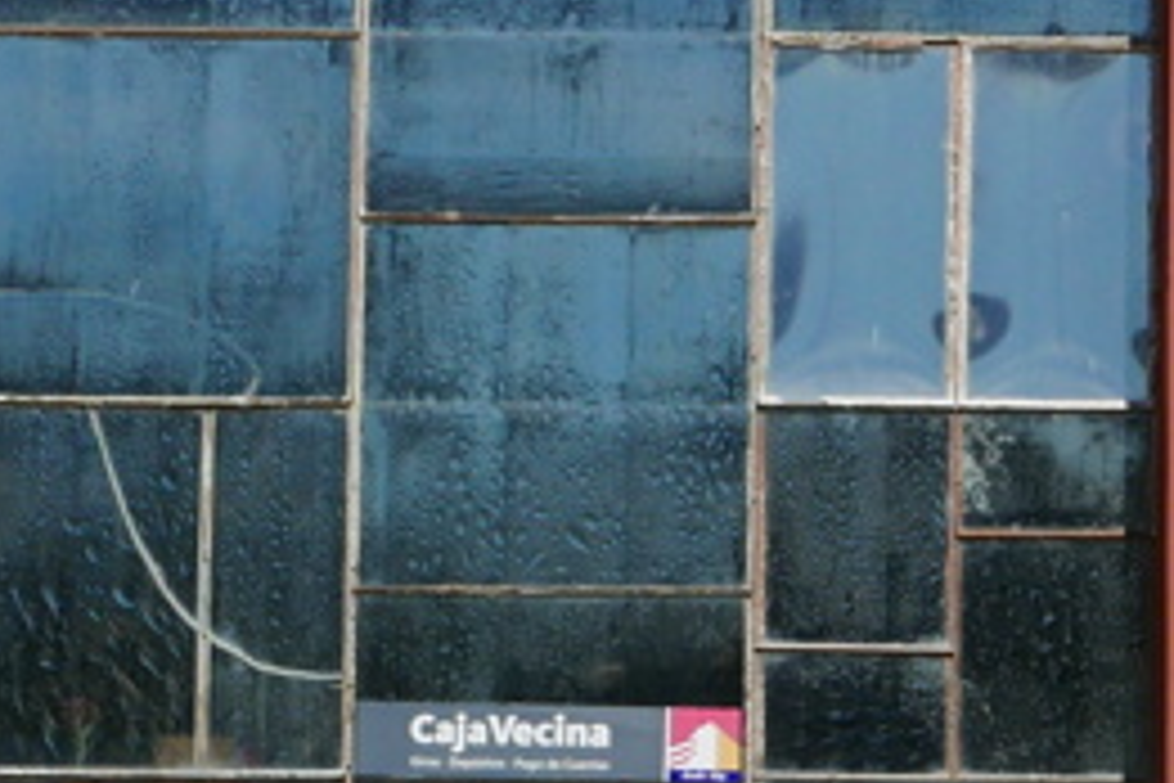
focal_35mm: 170
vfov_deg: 8.1
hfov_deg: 12.0
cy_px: 328
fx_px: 5543
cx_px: 1010
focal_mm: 16.5
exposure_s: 1/1600
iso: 200
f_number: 5.6
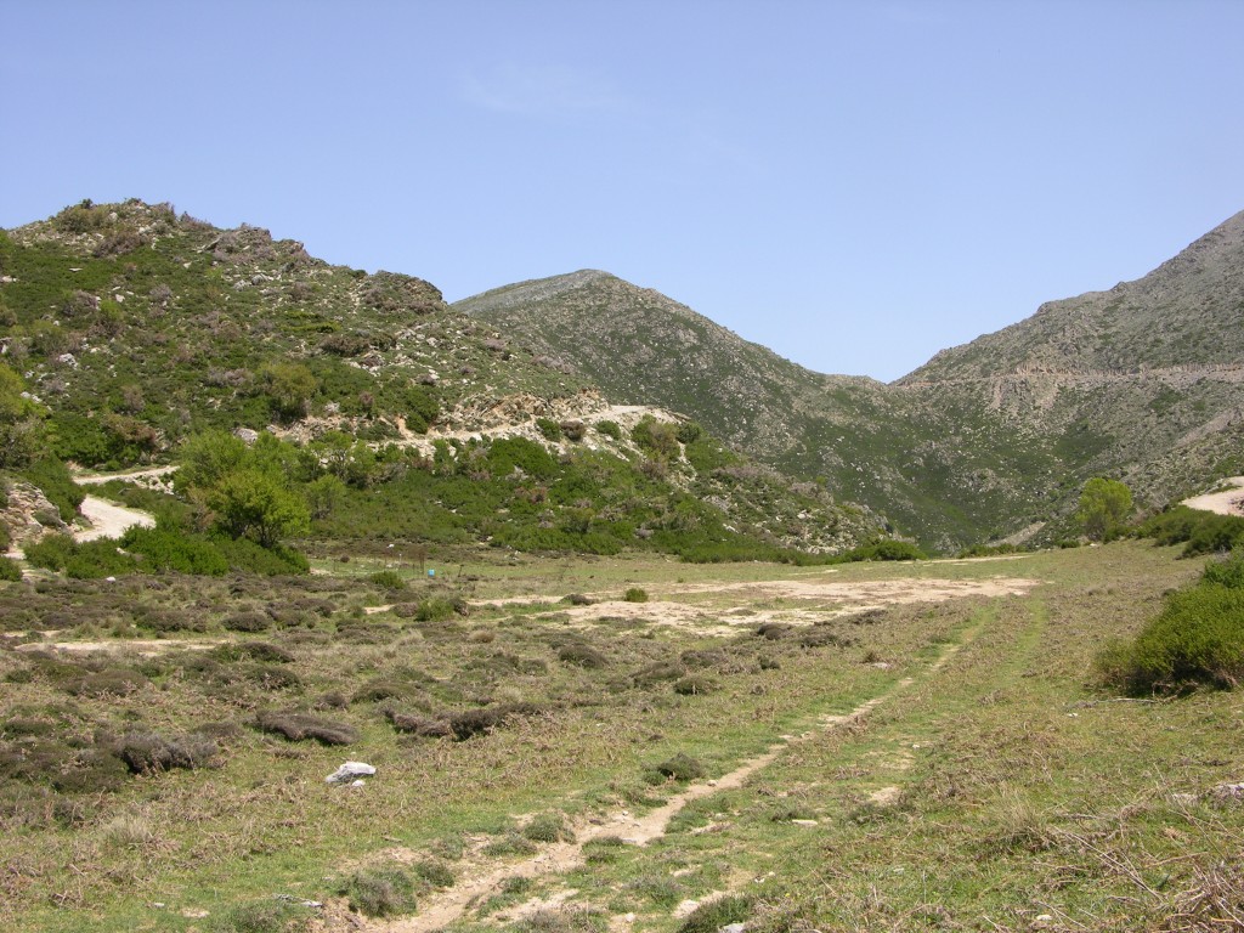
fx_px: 1258
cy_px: 466
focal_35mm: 35
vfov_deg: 40.7
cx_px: 622
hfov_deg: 52.6
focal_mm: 8.9
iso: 50
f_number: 5.6
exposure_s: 1/210
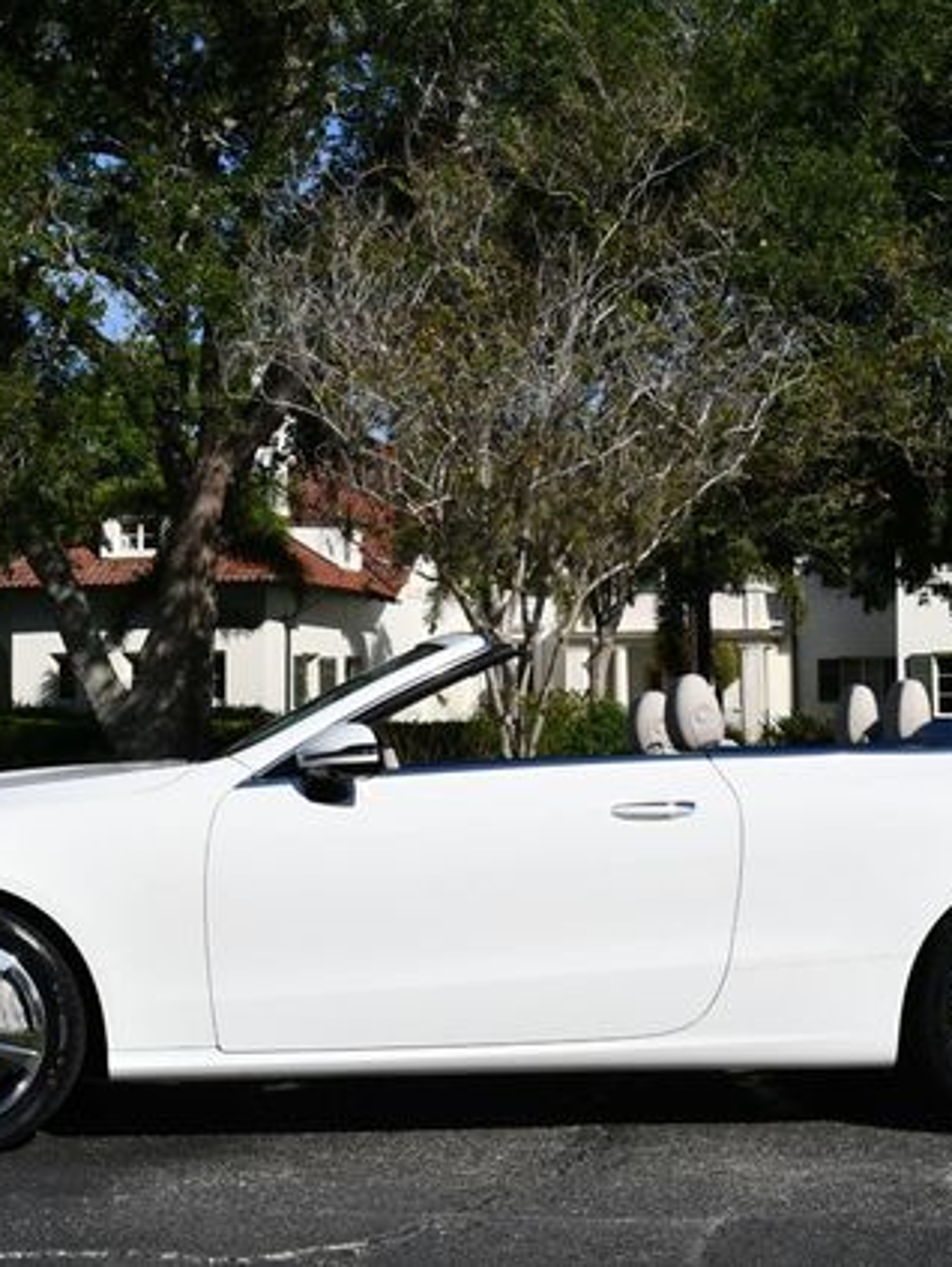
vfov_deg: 30.2
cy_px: 629
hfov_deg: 23.0
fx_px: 2343
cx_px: 491
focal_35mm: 64
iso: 100
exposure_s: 1/400
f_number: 10
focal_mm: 22
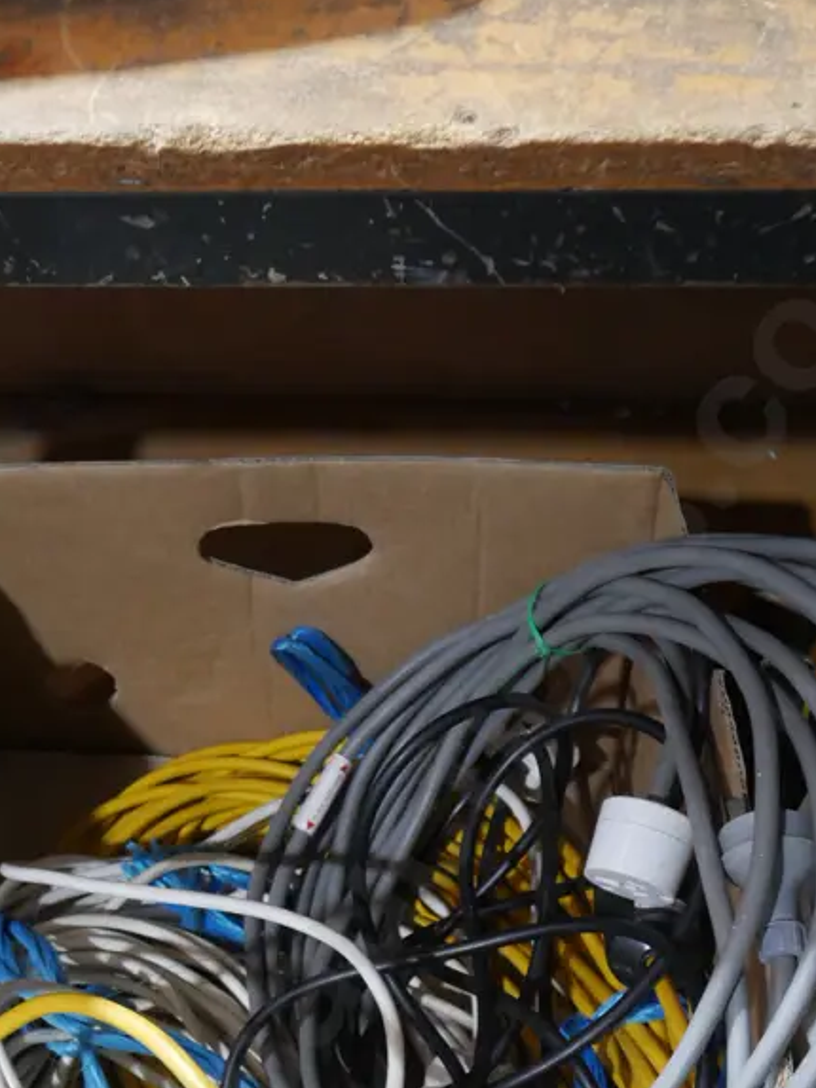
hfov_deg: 29.1
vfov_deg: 36.6
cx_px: 376
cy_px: 906
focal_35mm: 50
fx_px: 1571
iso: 1250
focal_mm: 14
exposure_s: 1/60
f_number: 3.5
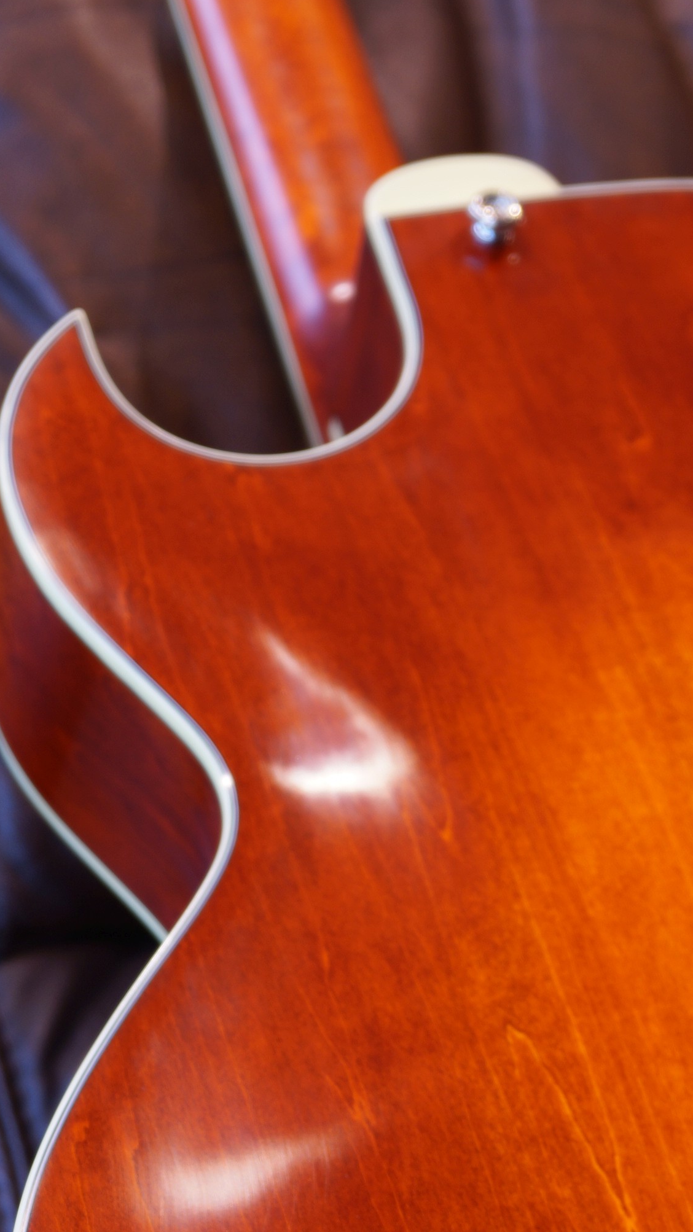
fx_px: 5251
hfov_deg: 7.5
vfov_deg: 13.4
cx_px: 321
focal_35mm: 161
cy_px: 766
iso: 100
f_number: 5
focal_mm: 75
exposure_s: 1/8
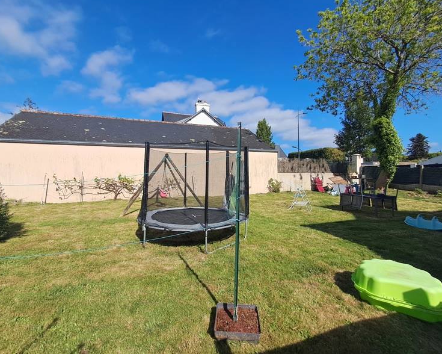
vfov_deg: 77.0
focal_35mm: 17
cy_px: 175
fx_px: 222
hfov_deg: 89.6
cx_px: 216
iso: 40
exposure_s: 1/1942
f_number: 2.2
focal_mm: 1.64
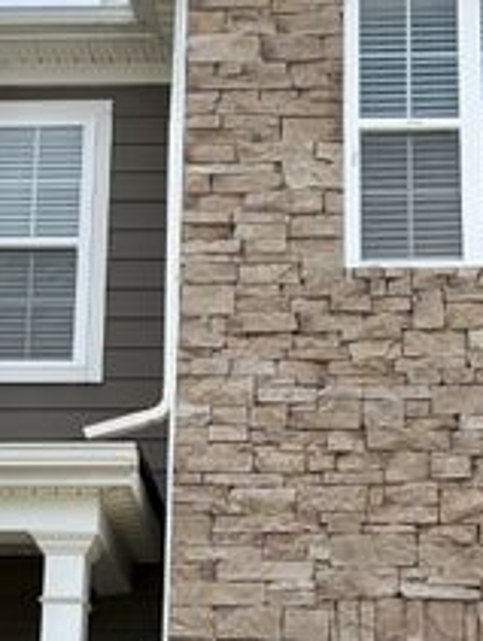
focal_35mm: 82
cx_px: 292
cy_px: 527
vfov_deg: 23.4
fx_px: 1521
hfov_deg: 18.0
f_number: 1.6
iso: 64
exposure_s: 1/3125
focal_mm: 5.96
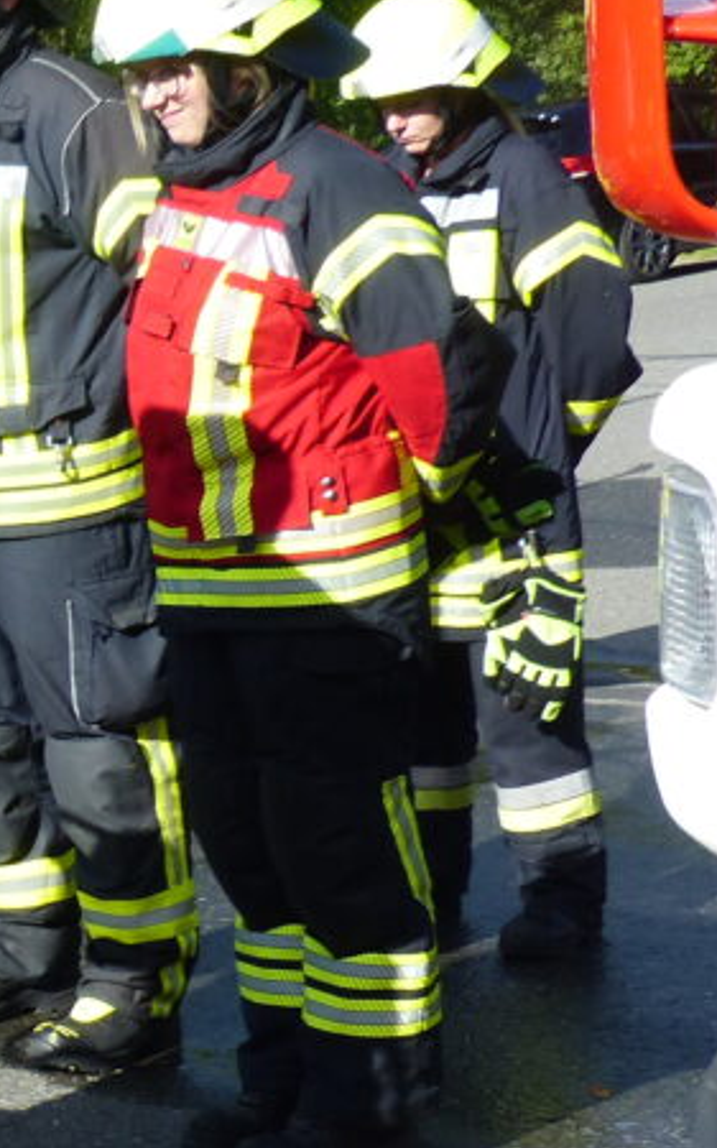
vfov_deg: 21.0
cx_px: -602
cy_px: 727
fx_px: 3097
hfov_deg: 12.1
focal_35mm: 99
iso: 100
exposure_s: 1/500
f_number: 4
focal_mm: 6.3
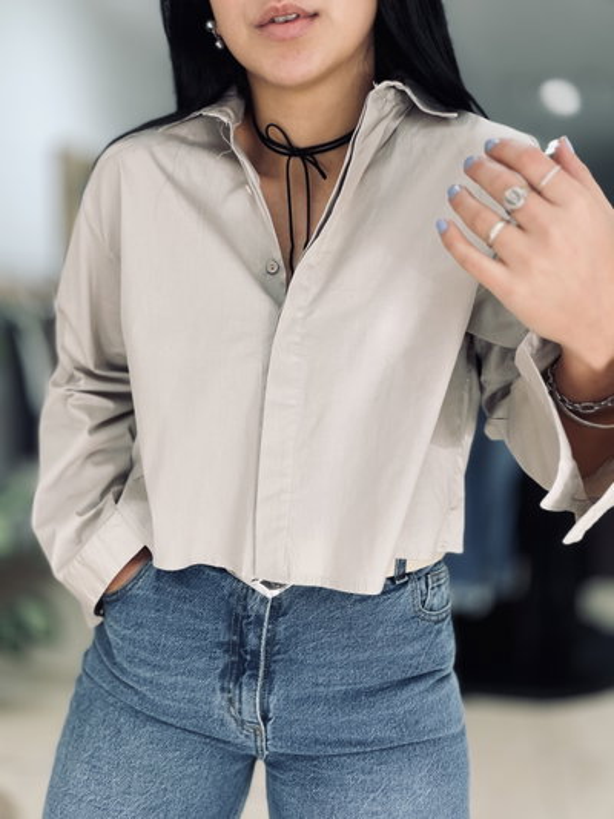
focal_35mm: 30
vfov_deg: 60.0
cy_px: 410
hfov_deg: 46.8
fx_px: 709
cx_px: 307
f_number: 1.9
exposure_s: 1/121
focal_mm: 2.71
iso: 80
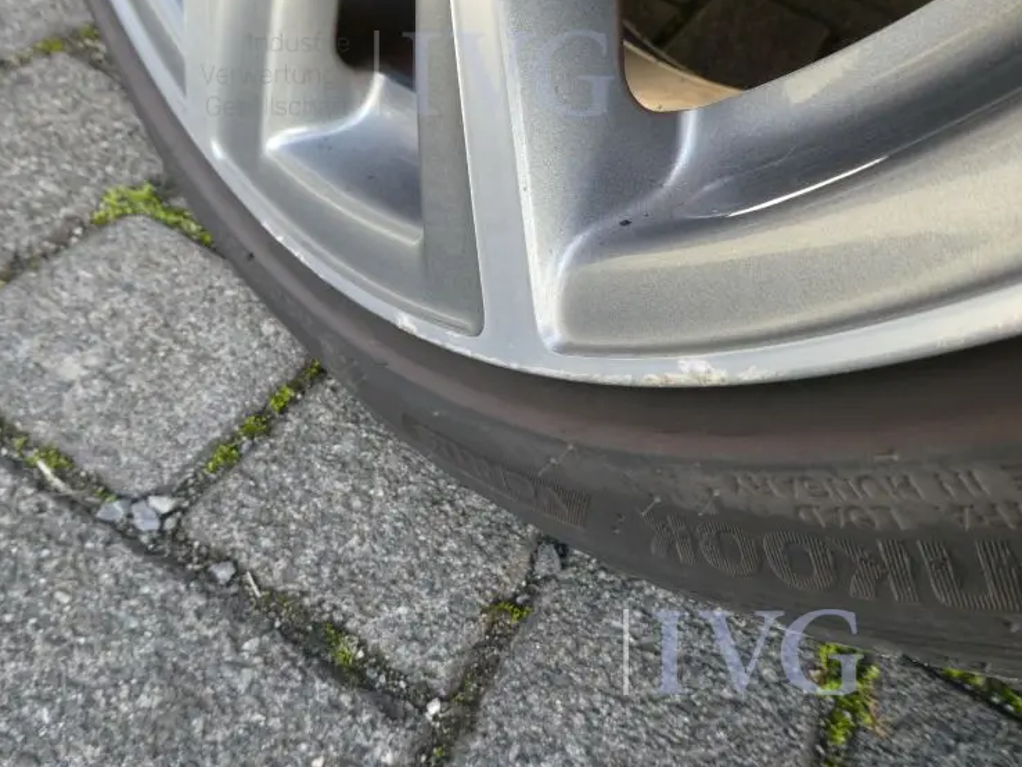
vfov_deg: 53.1
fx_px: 768
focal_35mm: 26
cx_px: 532
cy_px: 363
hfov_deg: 67.3
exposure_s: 1/60
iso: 250
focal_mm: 4.3
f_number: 3.3
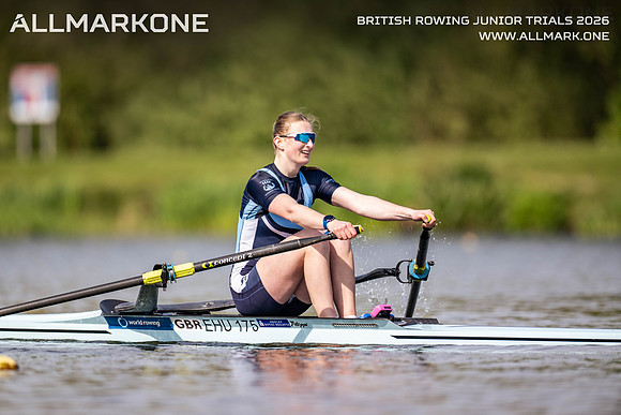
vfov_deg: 2.3
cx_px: 310
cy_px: 208
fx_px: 10352
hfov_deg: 3.4
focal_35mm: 600
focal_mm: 600
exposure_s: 1/2500
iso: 320
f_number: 4
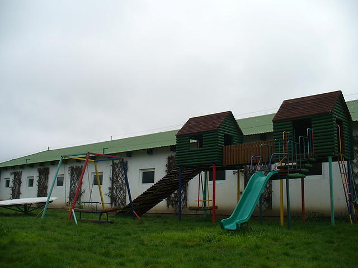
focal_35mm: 37
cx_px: 179
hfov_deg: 50.1
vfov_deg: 38.7
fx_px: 383
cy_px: 134
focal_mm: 6.1
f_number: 2.8
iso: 80
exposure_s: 1/250
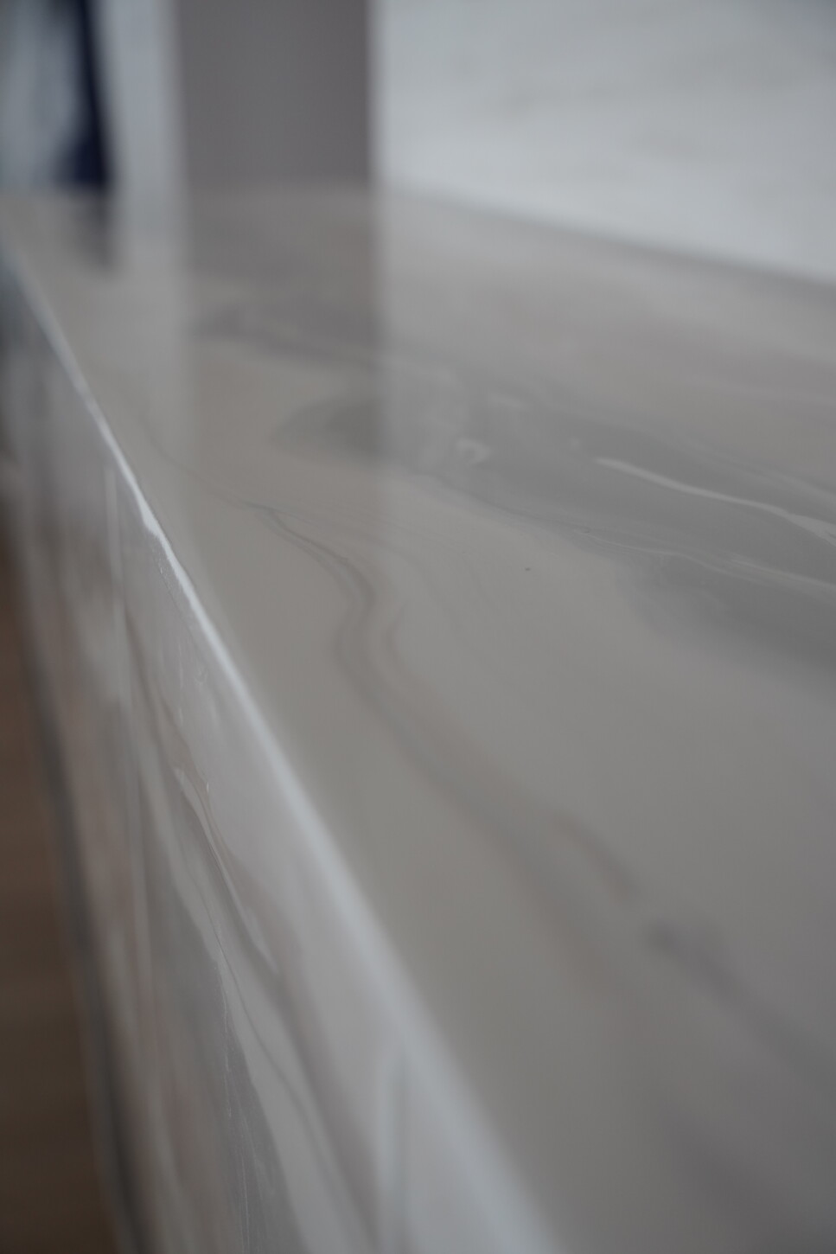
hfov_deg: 28.3
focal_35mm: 48
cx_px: 418
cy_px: 627
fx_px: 1658
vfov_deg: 41.4
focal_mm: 47.6
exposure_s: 1/160
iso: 640
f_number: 4
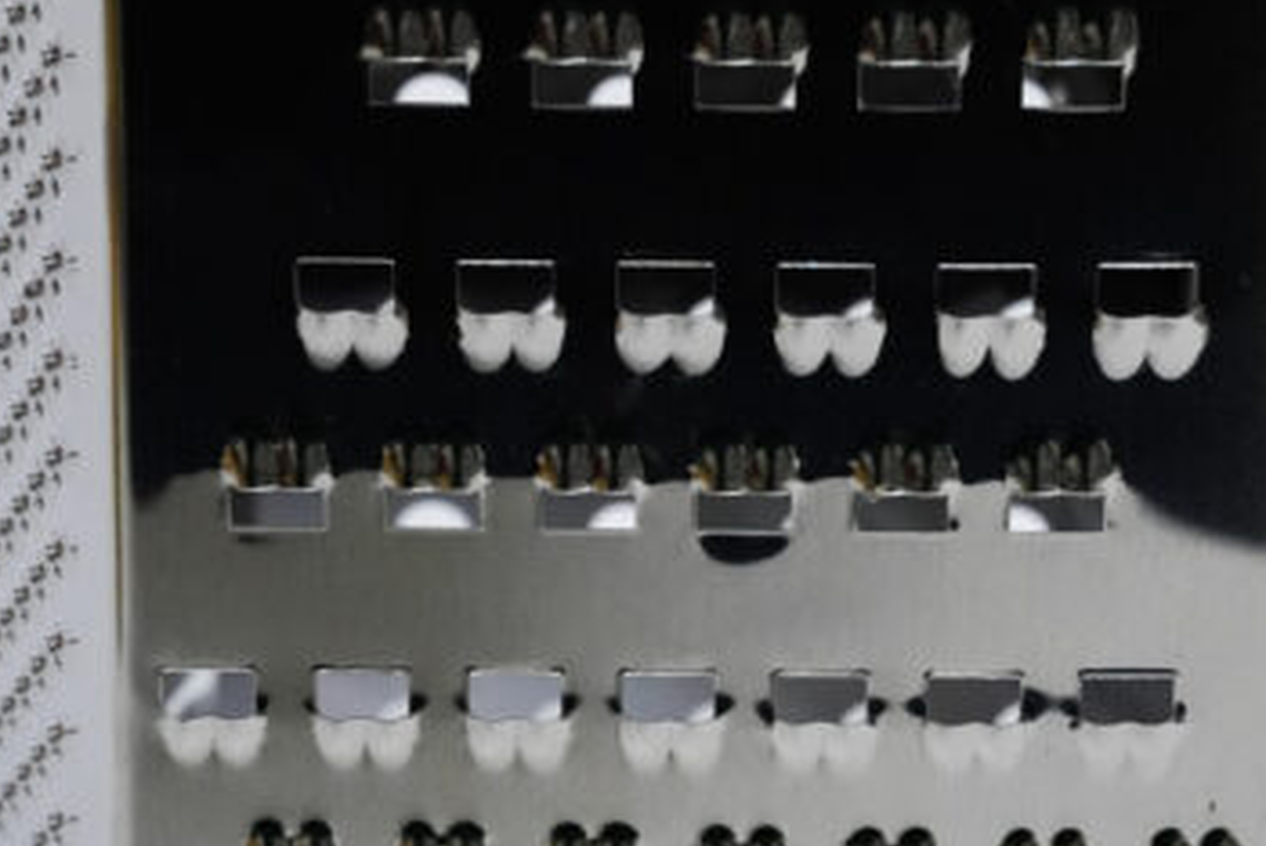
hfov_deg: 14.6
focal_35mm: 140
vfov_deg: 9.8
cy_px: 625
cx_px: 723
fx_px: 4927
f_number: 16
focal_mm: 70
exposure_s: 1/160
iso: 6400
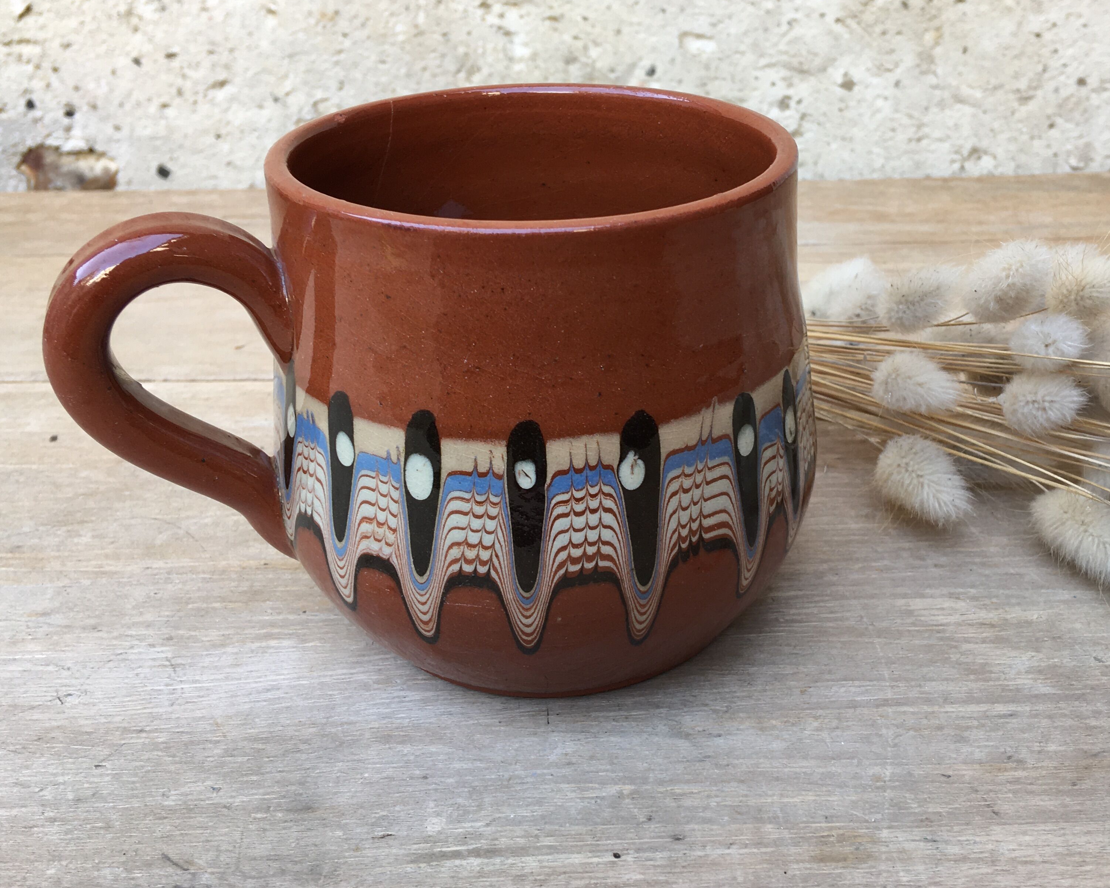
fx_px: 1248
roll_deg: +1.3
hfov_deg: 47.8
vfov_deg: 39.1
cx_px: 645
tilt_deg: -24.4
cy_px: 372
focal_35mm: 38
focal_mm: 4.15
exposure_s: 1/50
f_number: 2.2
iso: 25
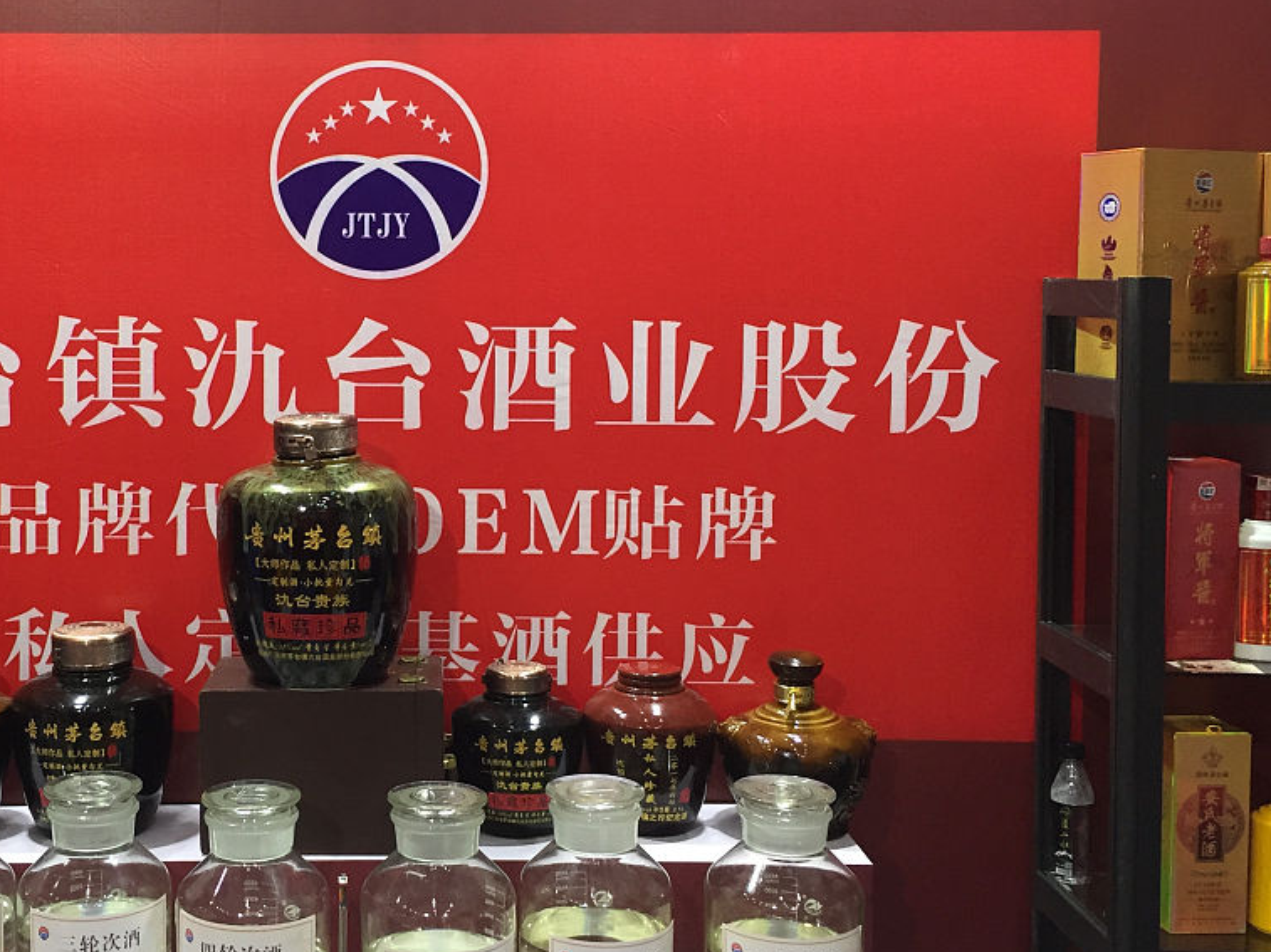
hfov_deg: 40.4
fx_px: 1688
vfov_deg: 31.4
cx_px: 358
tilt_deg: -2.4
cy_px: 373
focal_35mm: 46
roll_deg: -0.7
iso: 64
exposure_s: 1/33
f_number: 2.2
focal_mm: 4.15
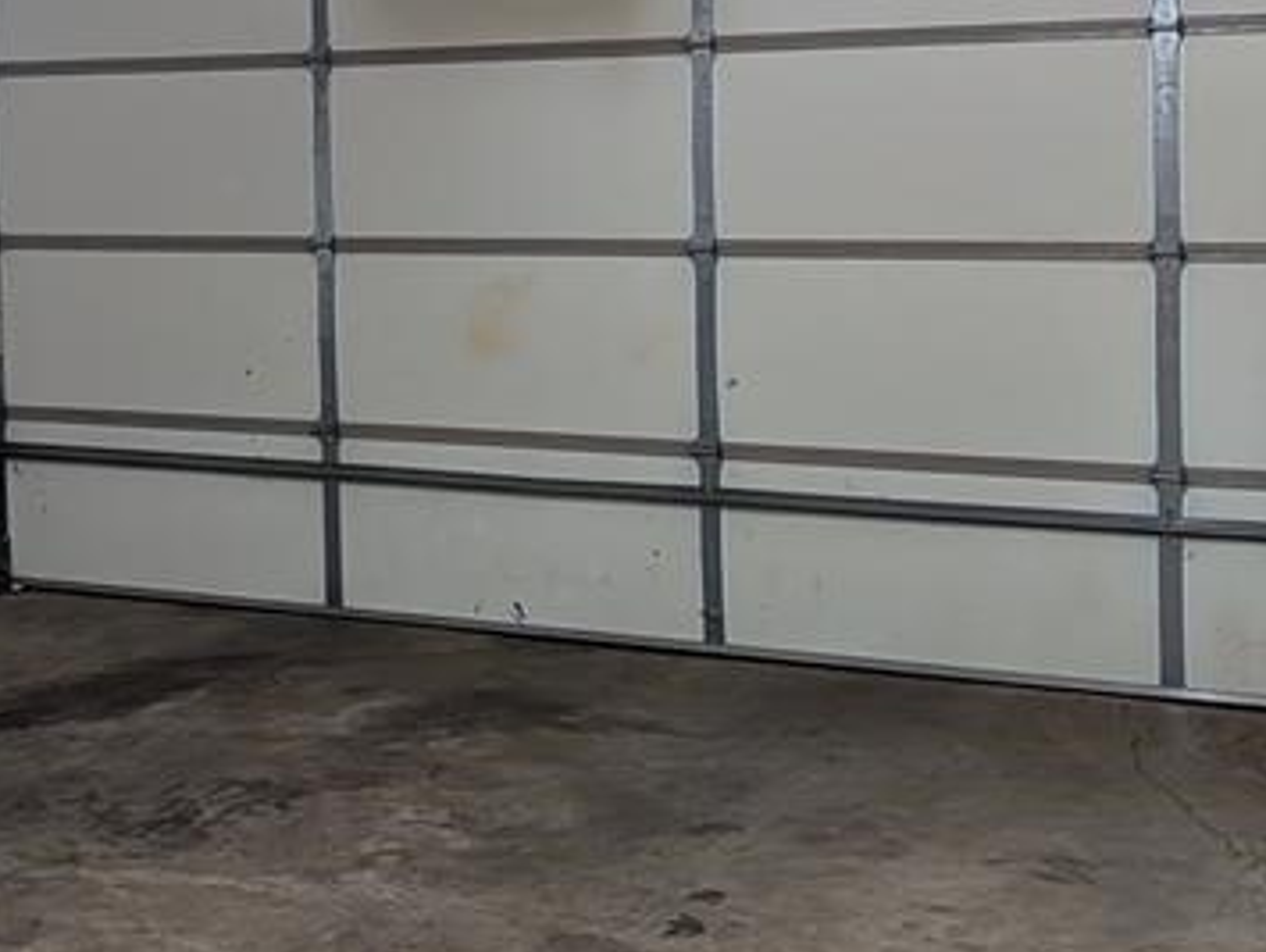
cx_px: 353
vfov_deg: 21.2
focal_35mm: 69
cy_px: 257
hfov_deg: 27.8
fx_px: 2526
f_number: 1.68
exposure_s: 1/120
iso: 127
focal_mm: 6.9
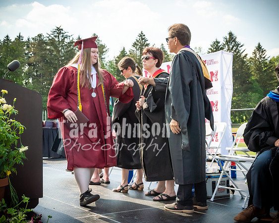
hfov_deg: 34.7
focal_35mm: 54
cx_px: 140
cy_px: 112
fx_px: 447
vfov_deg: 28.0
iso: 200
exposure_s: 1/800
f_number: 7.1
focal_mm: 32
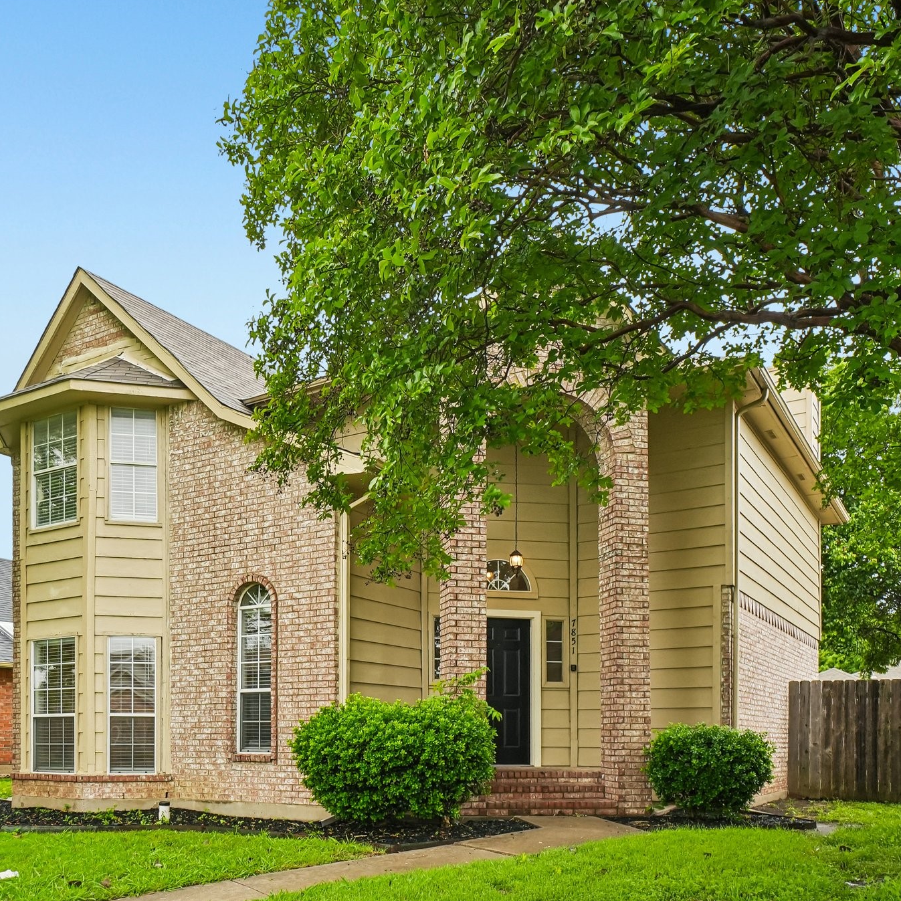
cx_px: 394
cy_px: 446
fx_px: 913
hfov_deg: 52.4
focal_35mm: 31
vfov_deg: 52.5
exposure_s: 1/100
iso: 400
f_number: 8
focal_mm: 16
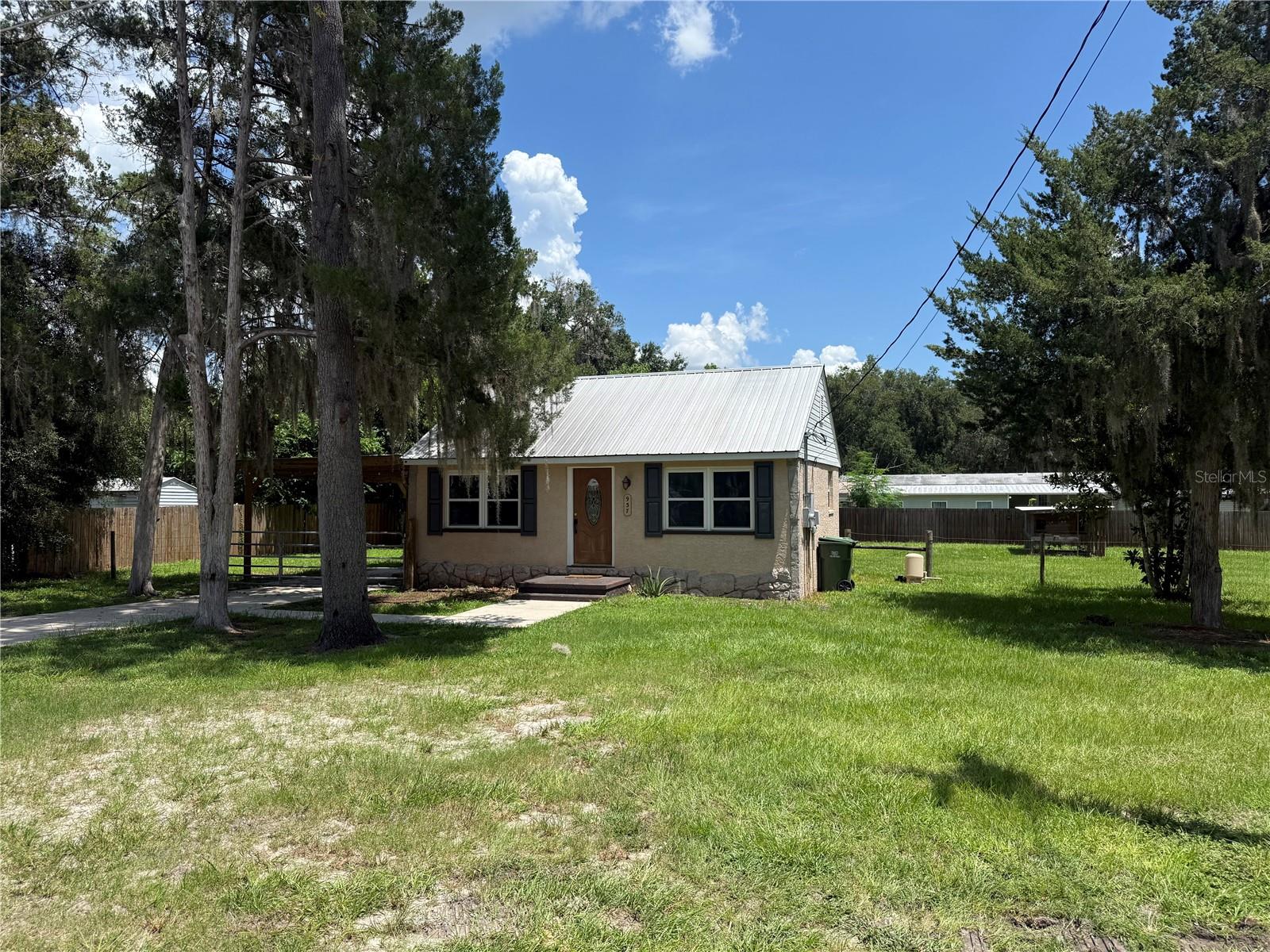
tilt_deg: +1.4
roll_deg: +0.5
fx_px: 881
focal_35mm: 24
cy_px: 476
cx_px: 635
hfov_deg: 71.6
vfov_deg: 56.8
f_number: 1.78
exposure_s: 1/4405
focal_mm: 6.76
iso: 80
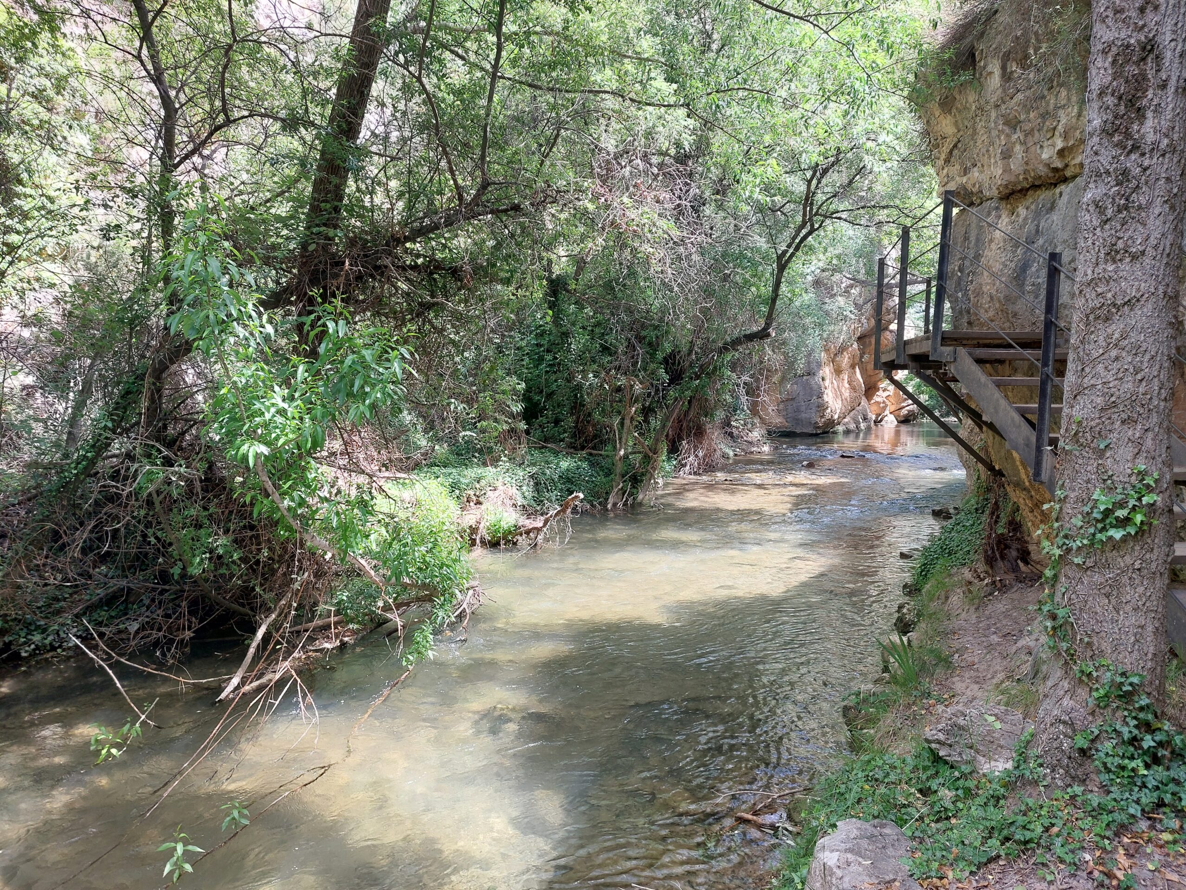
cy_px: 445
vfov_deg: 54.9
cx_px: 593
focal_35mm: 25
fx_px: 857
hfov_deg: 69.4
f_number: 1.8
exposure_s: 1/100
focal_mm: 5.23
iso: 40
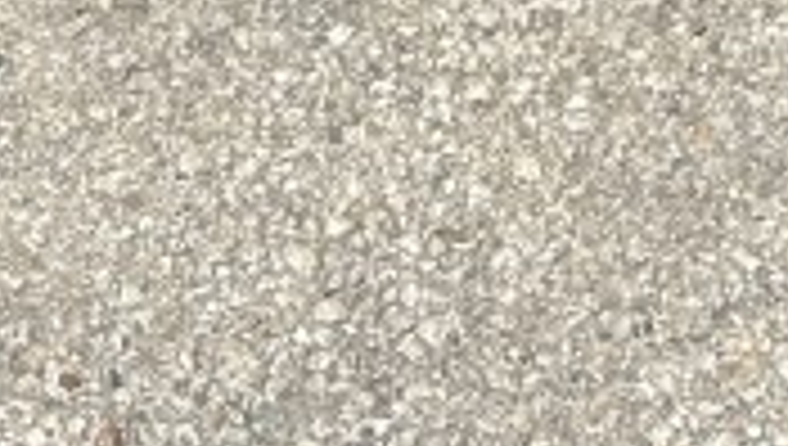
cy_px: -1676
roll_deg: +0.9
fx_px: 4331
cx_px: 567
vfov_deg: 4.9
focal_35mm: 207
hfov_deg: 10.4
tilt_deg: -22.3
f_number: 1.5
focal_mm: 5.7
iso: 50
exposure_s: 1/2841
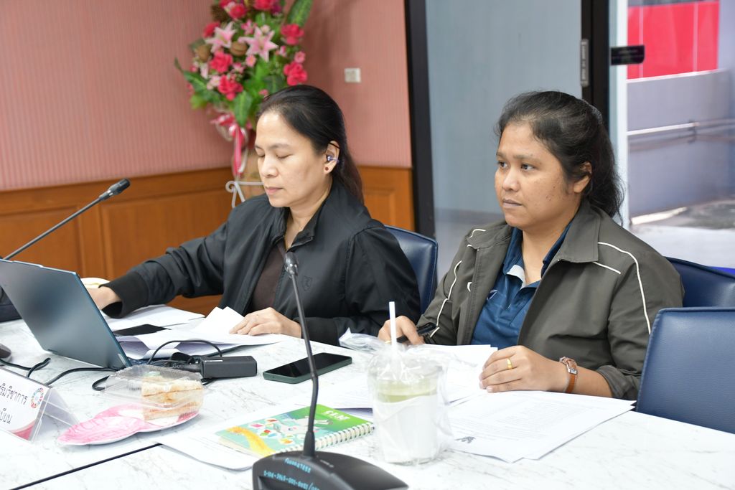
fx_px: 1225
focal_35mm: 60
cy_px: 245
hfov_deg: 33.4
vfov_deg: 22.6
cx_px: 368
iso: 1600
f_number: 4.2
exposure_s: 1/125
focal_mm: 40
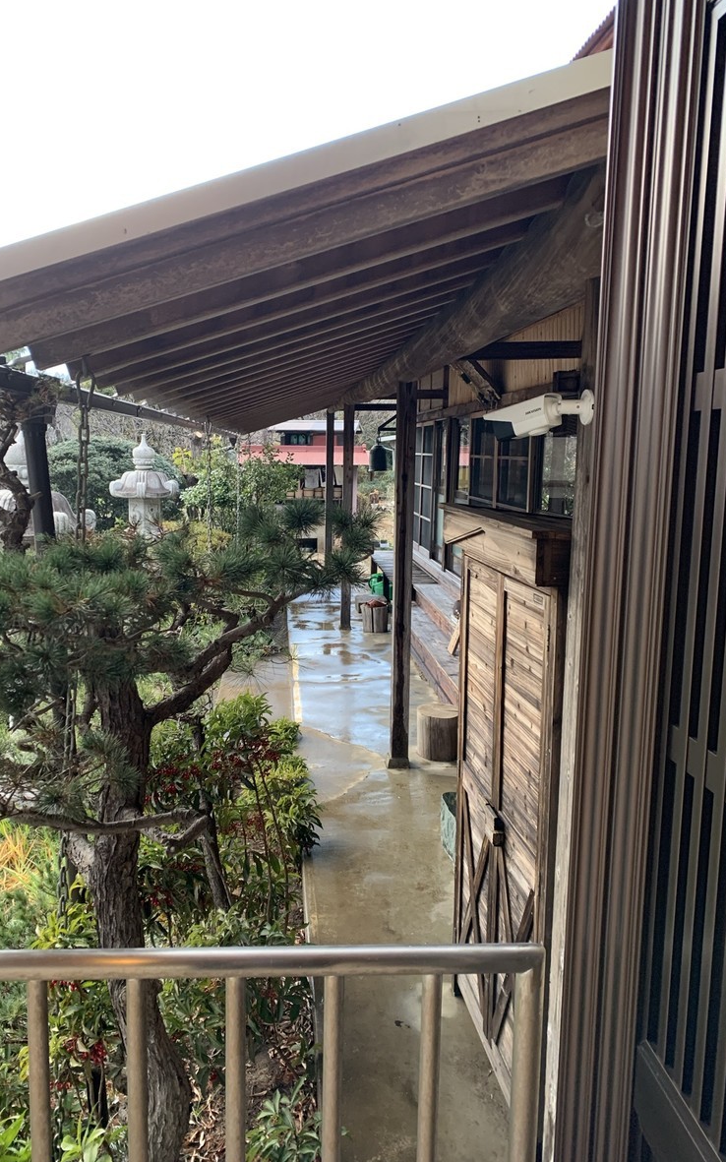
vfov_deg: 66.5
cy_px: 580
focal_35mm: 28
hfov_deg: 44.4
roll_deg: -0.9
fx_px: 887
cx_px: 301
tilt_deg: -7.8
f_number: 1.8
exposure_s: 1/60
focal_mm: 4.25
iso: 160
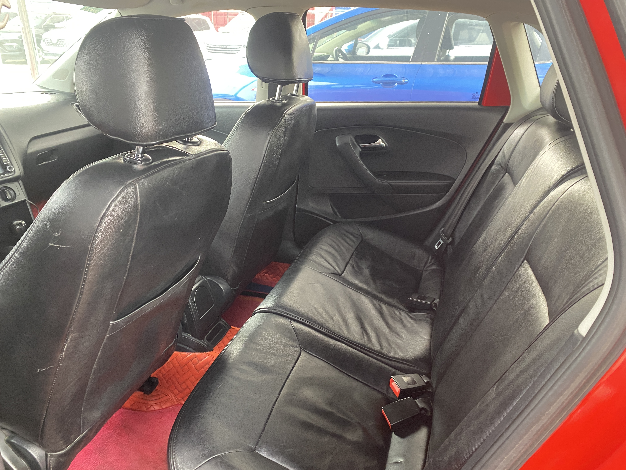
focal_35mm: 26
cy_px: 235
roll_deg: -3.1
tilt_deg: -23.9
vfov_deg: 53.1
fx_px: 470
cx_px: 313
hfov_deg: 67.3
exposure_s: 1/60
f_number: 1.8
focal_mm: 4.25
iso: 200
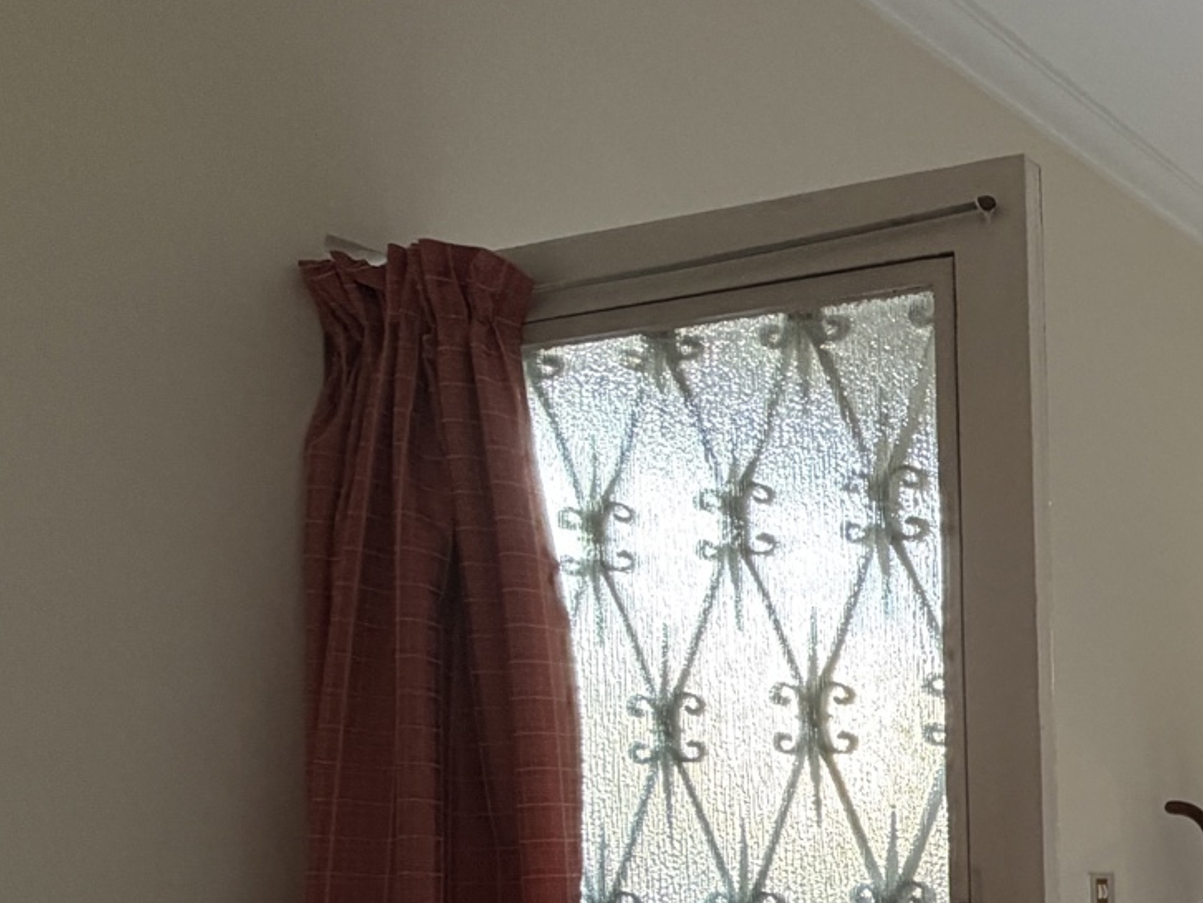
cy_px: 906
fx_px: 1286
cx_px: 1587
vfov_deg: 35.0
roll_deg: +1.4
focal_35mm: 37
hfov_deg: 34.3
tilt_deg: -1.1
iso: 250
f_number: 2.2
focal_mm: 2.22
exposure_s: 1/100
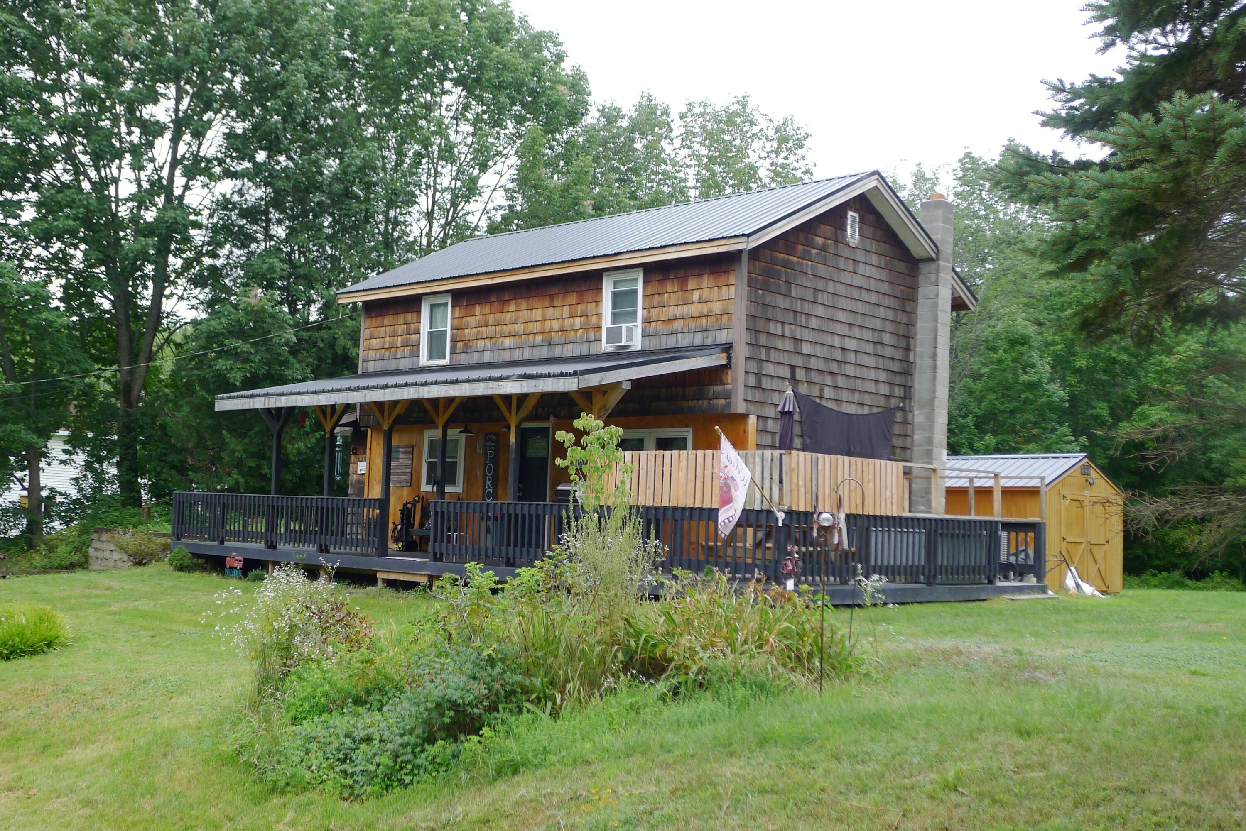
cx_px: 623
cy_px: 416
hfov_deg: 48.4
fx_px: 1385
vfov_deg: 33.4
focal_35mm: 40
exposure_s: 1/200
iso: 80
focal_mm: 8.5
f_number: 2.8
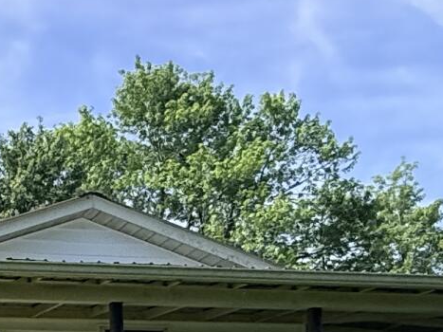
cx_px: -120
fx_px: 1151
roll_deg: +1.6
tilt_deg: +2.8
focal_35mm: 90
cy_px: 570
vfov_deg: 14.7
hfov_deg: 20.1
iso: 64
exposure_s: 1/1017
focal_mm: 2.22
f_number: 2.2
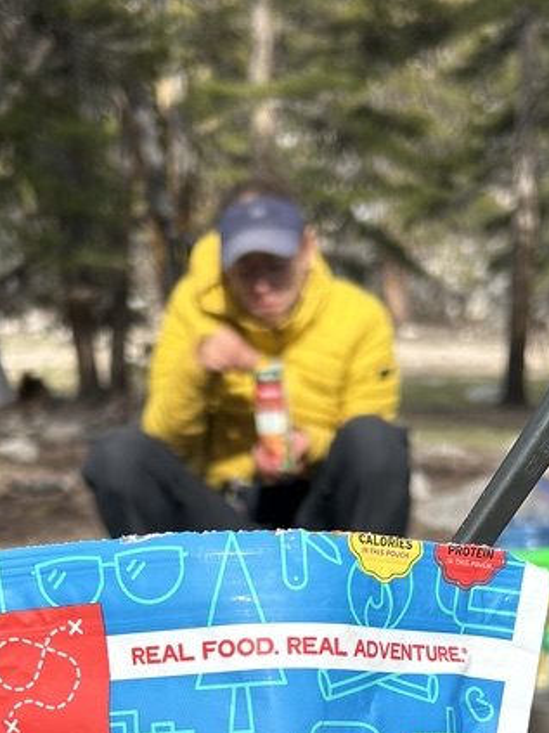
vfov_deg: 28.9
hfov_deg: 23.3
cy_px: 717
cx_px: 262
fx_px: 1333
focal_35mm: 63
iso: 50
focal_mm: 5.7
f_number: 1.5
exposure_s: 1/2045
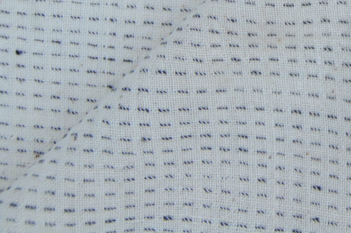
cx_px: 386
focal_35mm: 88
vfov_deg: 15.1
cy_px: -29
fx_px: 857
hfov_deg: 21.9
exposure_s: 1/250
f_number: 5.6
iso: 400
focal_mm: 26
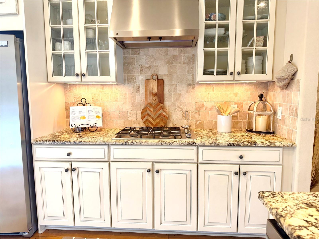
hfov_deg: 71.6
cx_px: 160
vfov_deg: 56.8
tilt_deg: -7.3
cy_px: 120
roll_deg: +0.1
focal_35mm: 24
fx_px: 221
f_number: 1.78
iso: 200
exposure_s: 1/60
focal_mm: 6.76
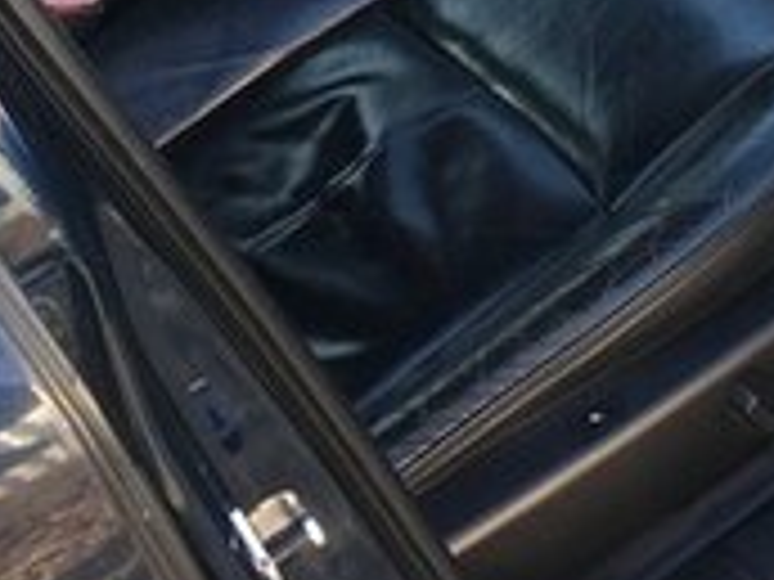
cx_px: 940
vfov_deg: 12.6
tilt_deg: -27.6
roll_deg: +9.8
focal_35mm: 111
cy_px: -326
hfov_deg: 16.9
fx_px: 2482
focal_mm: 4.15
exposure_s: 1/50
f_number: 2.2
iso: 25
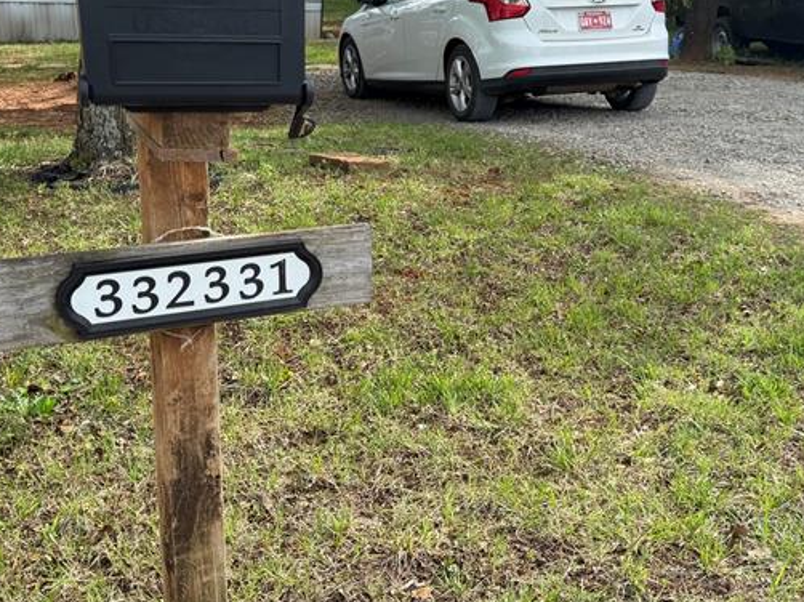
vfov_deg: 29.7
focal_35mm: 49
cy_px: 303
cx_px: 488
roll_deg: -3.8
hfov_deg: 38.7
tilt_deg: -18.3
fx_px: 1138
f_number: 1.78
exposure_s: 1/1653
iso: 80
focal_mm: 6.76
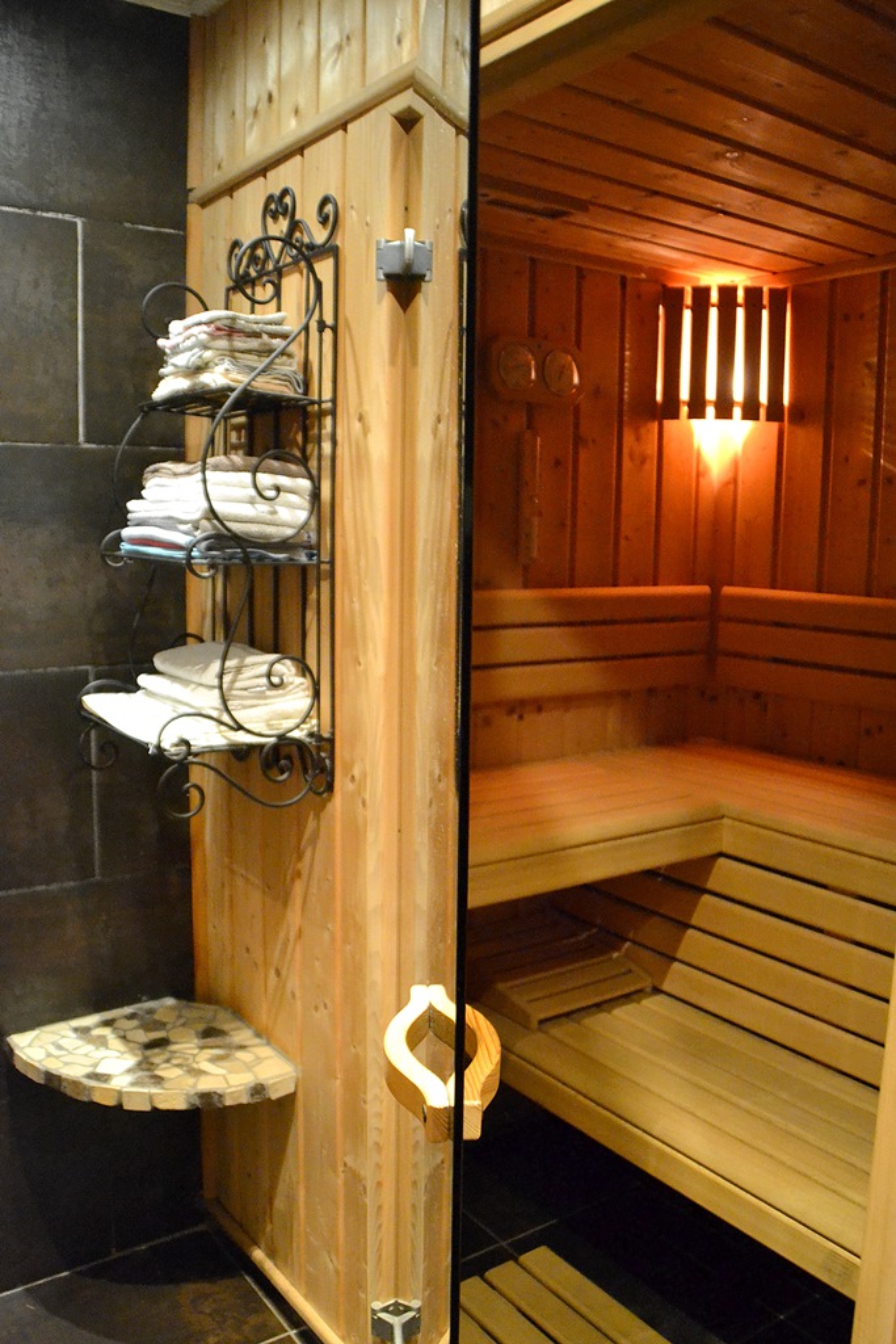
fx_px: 1008
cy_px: 672
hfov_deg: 47.9
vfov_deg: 67.4
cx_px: 448
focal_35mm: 27
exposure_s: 1/25
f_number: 3.5
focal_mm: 18
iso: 3200
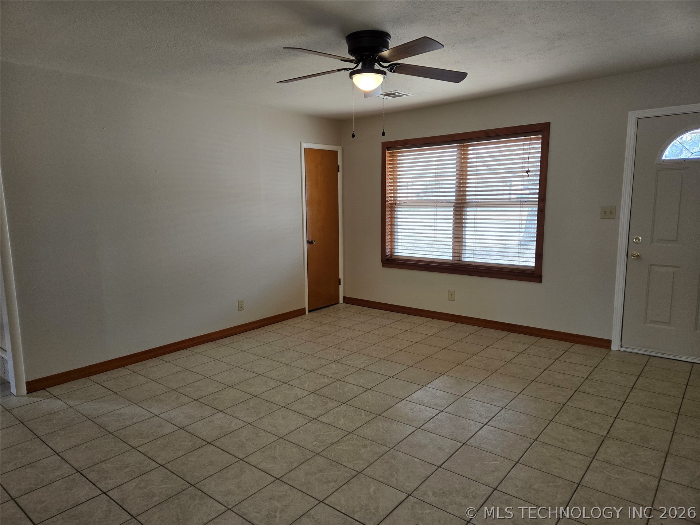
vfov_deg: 58.9
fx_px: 465
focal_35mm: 23
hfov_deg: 73.9
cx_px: 350
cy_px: 262
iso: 125
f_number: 1.8
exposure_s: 1/120
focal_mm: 5.4
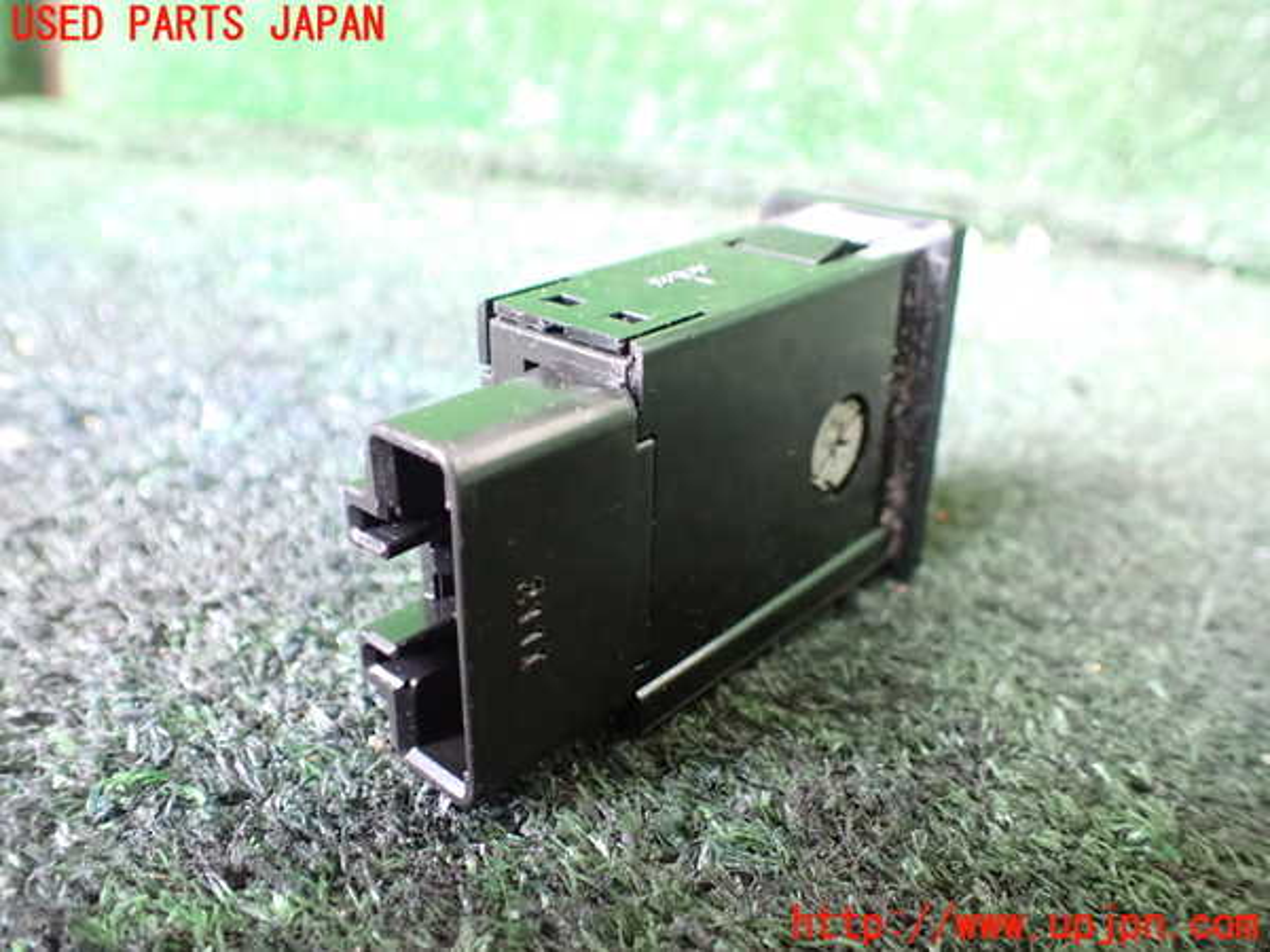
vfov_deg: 46.8
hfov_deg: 60.0
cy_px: 476
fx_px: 1101
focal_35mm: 30
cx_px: 635
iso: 1250
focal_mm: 5.4
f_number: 2.3
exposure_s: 1/30
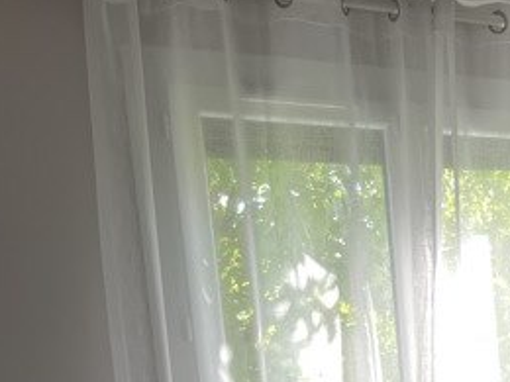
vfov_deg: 17.2
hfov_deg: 20.7
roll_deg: +2.5
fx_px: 1179
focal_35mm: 80
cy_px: 515
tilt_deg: -8.0
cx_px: 773
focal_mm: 5.1
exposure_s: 1/100
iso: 100
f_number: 1.6
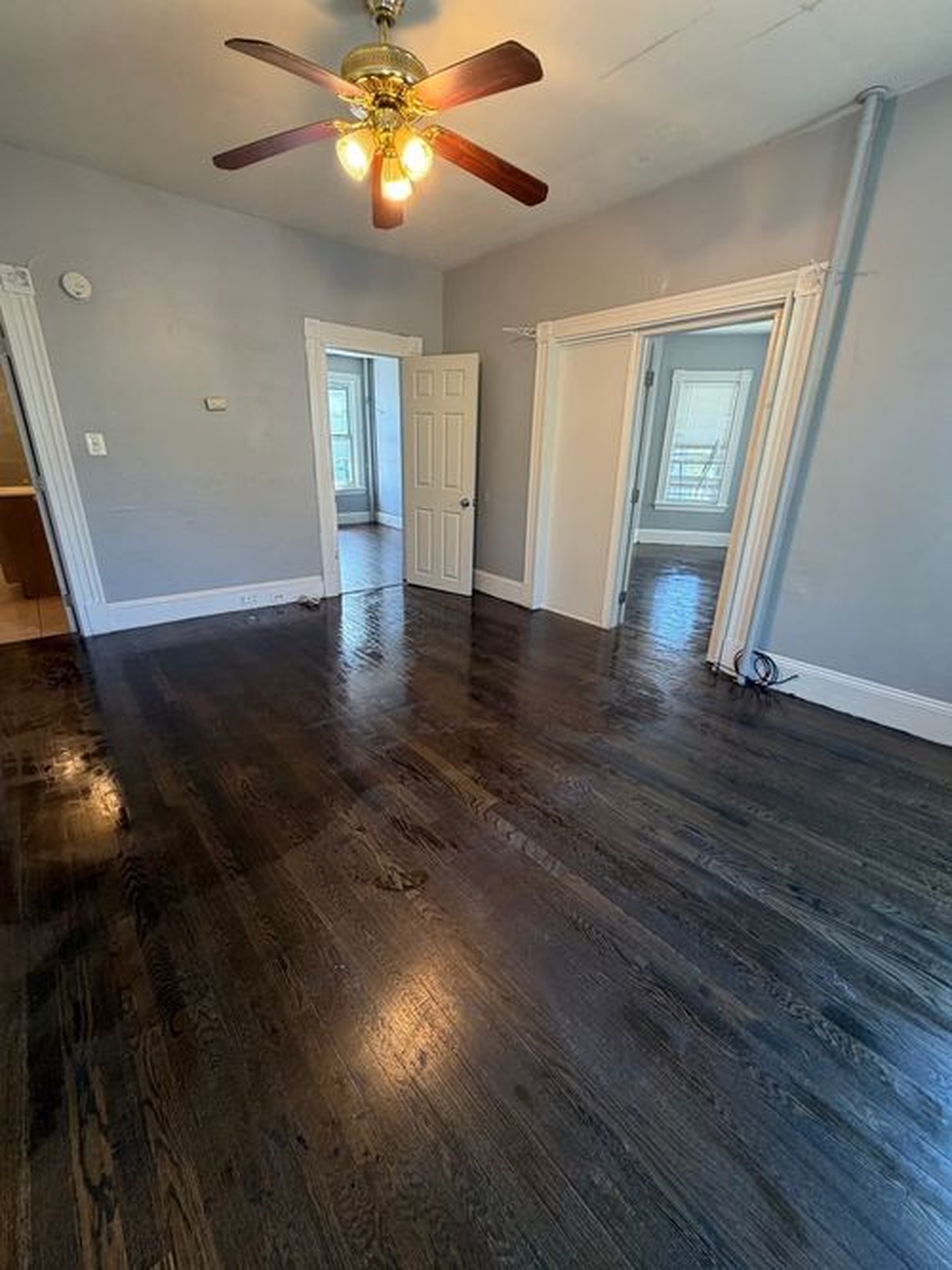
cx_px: 476
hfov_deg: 85.7
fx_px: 514
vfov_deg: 102.1
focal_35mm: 14
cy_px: 635
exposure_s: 1/60
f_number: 2.2
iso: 200
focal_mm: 2.22
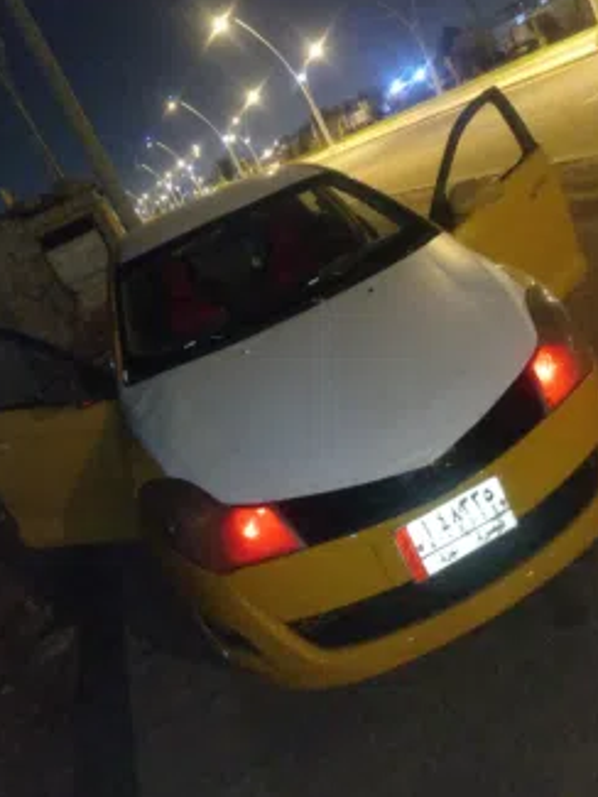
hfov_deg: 44.2
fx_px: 737
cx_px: 314
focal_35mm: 32
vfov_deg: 56.4
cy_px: 321
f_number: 1.8
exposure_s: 1/16.7
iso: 3078
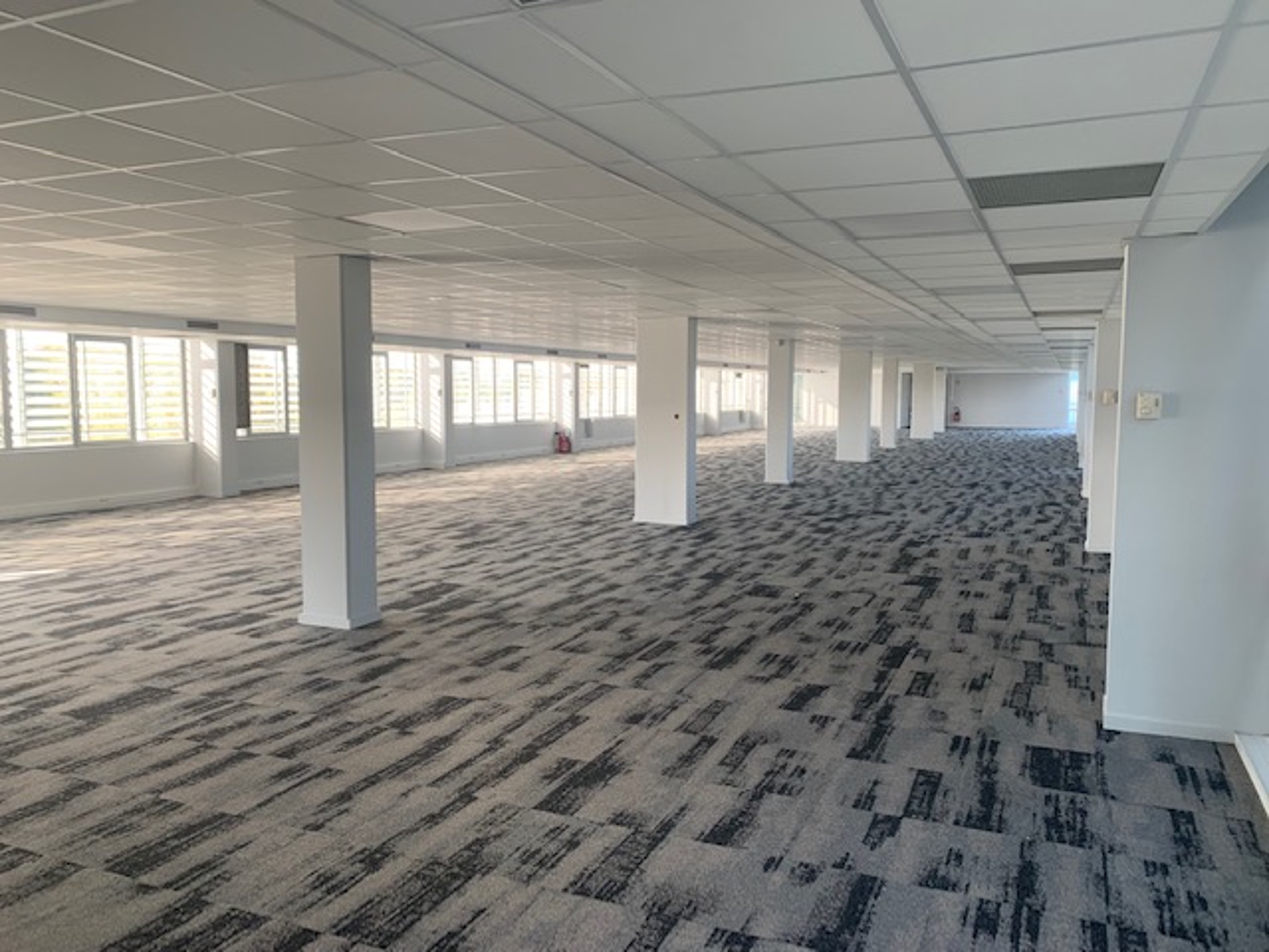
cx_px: 634
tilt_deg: -6.8
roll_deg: +0.2
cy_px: 476
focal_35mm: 26
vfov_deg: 53.1
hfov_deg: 67.3
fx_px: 953
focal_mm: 4.25
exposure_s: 1/109
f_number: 1.8
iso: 100
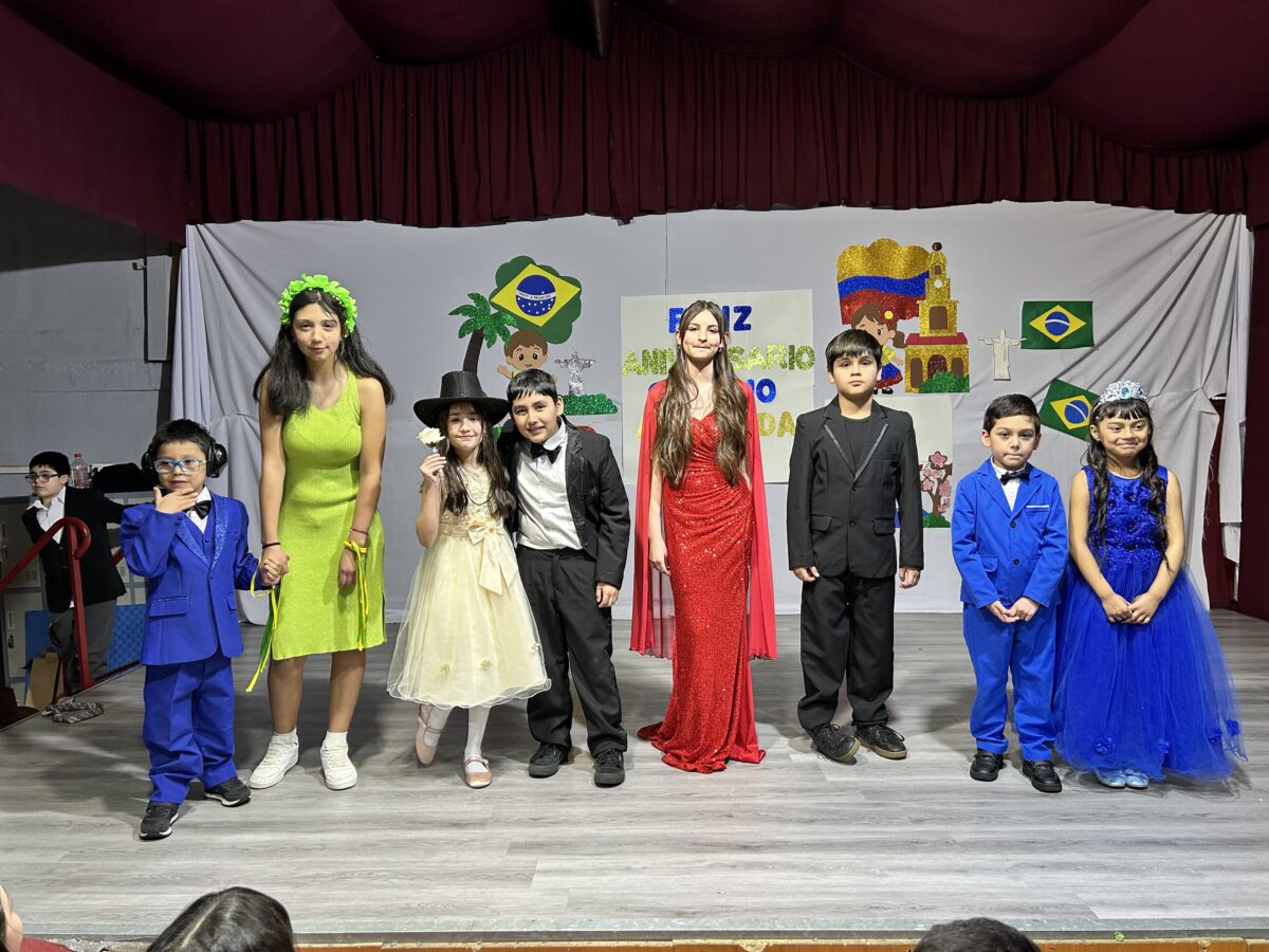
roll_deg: +1.5
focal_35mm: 26
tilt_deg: -2.5
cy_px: 476
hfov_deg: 67.3
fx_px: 953
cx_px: 634
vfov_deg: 53.1
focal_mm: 5.7
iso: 125
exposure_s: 1/100
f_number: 1.5
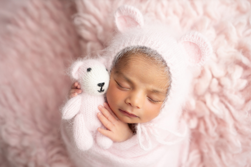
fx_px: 244
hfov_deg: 54.4
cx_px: 126
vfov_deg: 37.9
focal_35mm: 35
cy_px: 84
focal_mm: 35
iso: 100
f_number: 2.5
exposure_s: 1/200
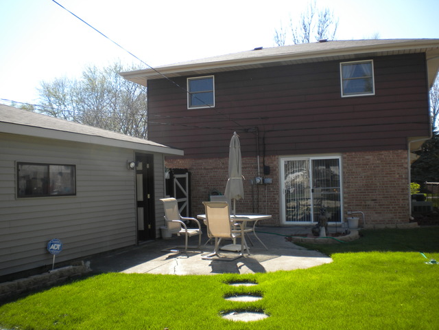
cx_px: 220
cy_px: 165
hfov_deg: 52.6
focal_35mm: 35
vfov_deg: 40.7
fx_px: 444
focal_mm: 6.3
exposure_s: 1/262
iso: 80
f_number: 4.6
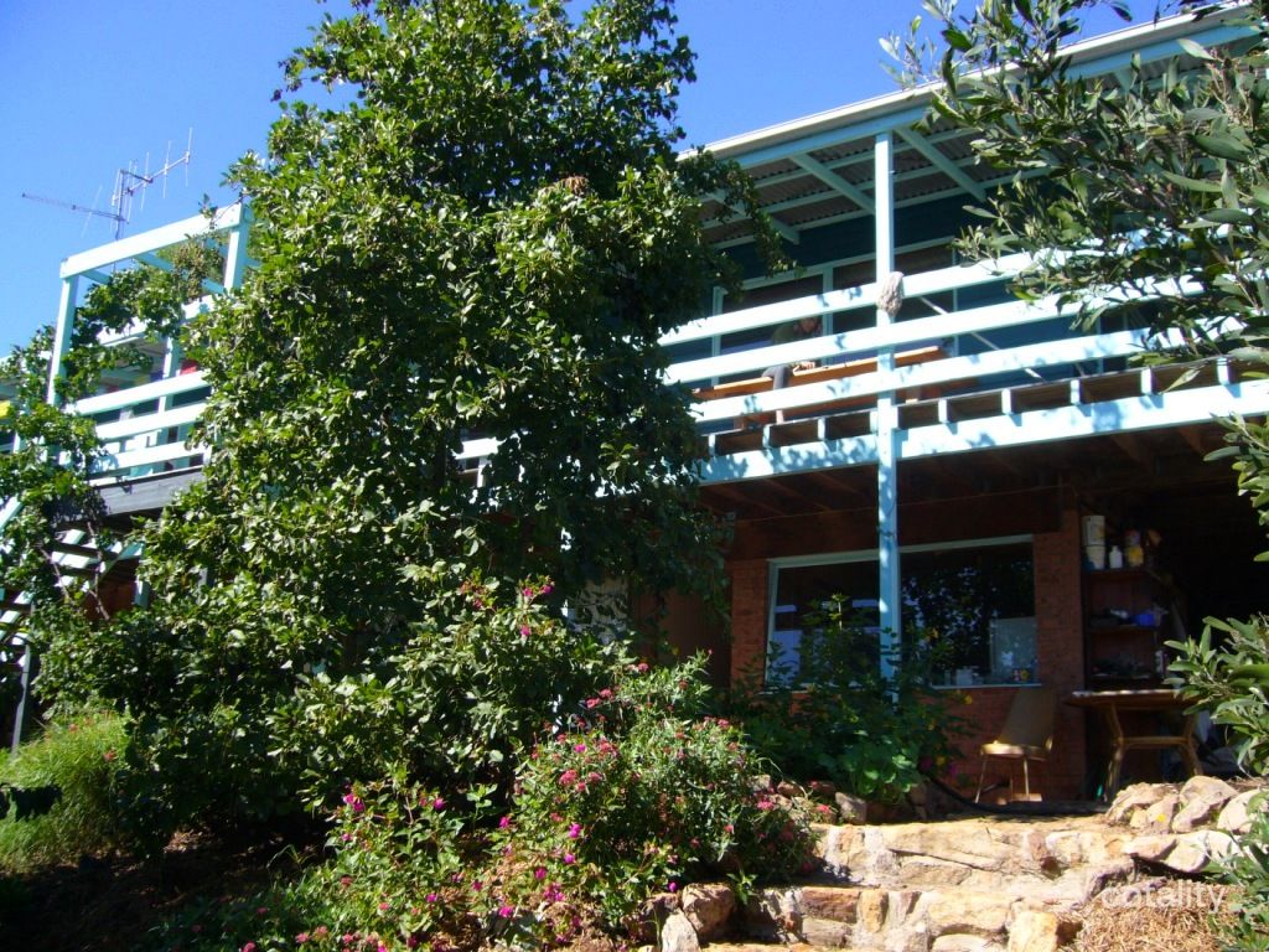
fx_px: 1283
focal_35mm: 35
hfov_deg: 52.6
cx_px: 634
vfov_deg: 40.7
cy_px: 476
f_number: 5.6
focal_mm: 5.8
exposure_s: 1/200
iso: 80
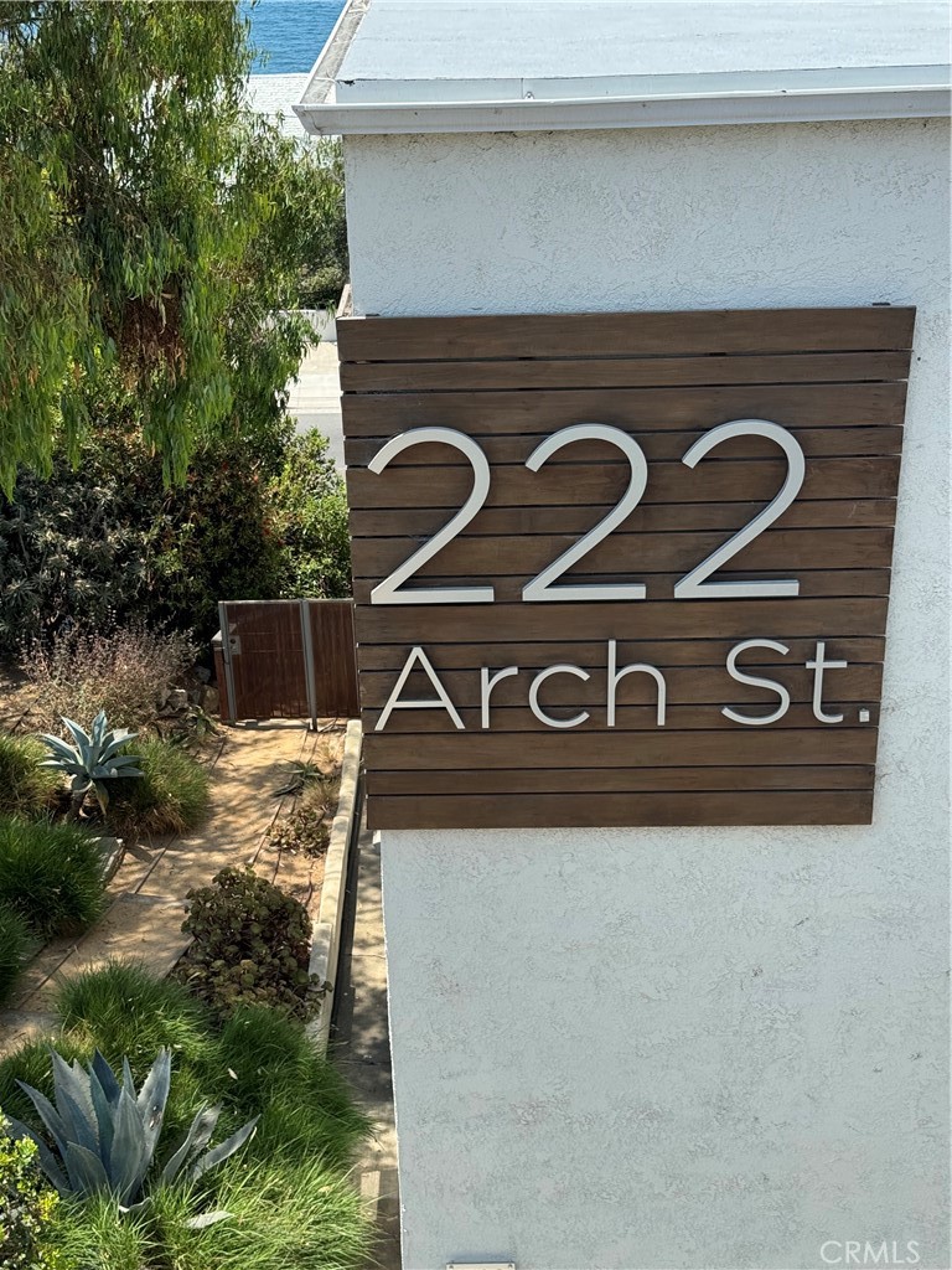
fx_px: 1760
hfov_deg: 30.3
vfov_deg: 39.7
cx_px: 476
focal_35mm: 48
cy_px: 635
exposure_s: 1/1597
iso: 64
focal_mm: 6.76
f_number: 1.78
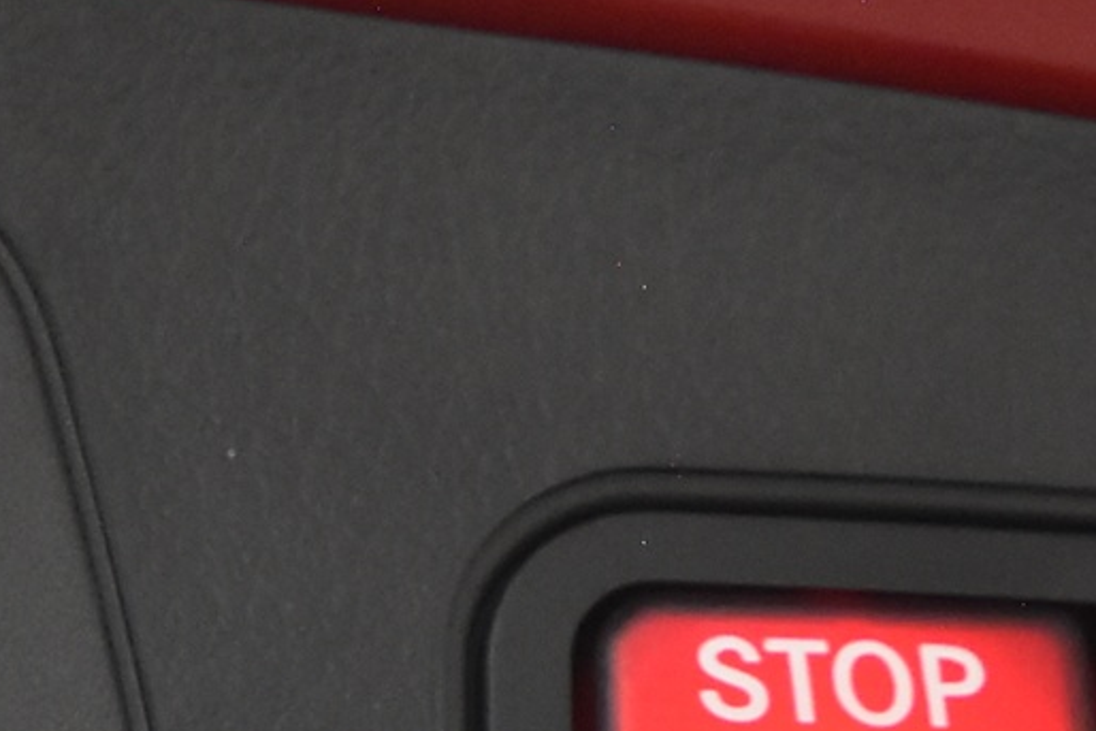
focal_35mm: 146
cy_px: 429
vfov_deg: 9.4
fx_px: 4446
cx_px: 900
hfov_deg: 14.0
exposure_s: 1/60
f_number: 5.6
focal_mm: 20
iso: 3200
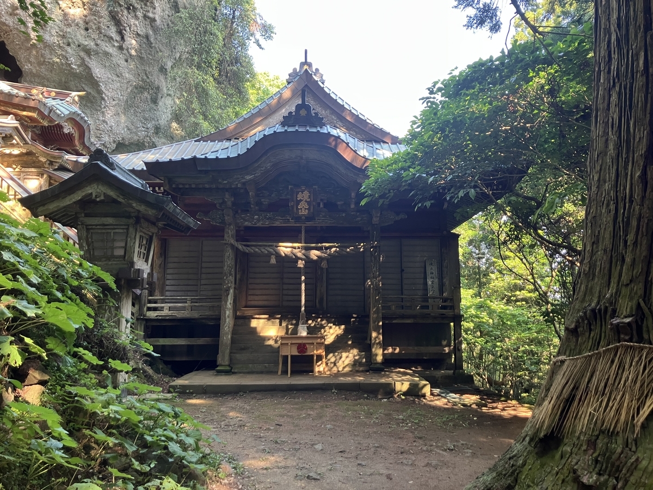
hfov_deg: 63.4
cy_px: 245
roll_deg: +0.6
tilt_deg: +10.7
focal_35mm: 28
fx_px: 528
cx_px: 326
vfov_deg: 49.7
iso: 80
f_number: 1.8
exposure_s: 1/86
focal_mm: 3.99
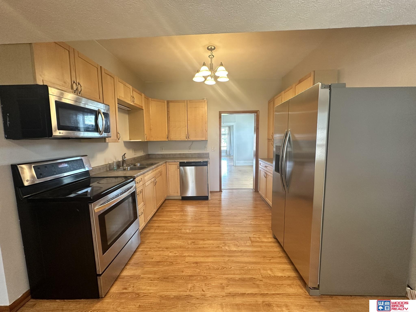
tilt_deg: -5.0
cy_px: 156
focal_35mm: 14
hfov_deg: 102.1
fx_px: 168
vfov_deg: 85.7
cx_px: 208
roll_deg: +0.9
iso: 200
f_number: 2.2
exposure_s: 1/60
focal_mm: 2.22
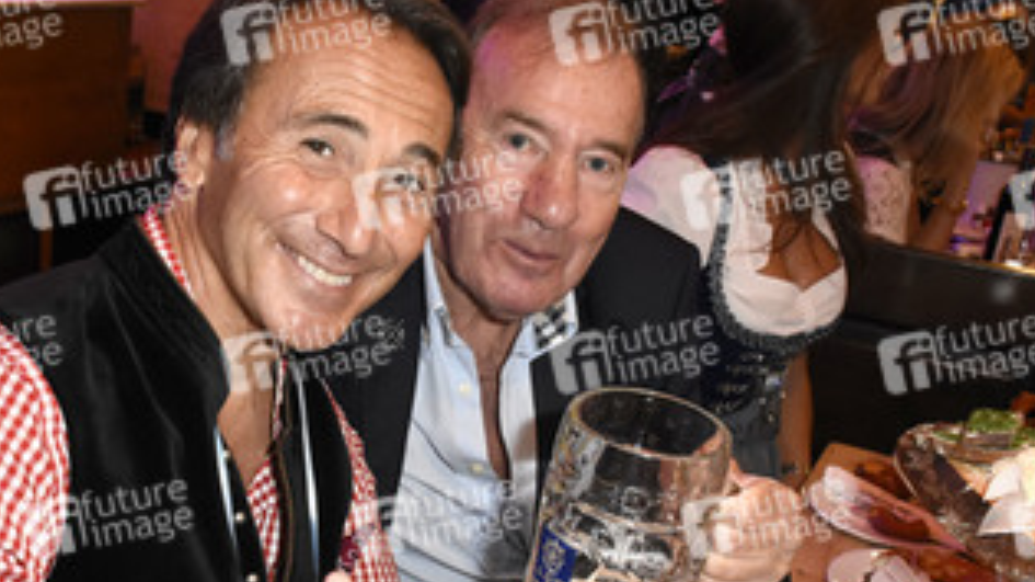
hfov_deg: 44.8
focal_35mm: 45
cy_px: 437
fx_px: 1235
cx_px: 350
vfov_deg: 26.2
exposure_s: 1/60
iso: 3200
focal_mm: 20
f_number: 6.3
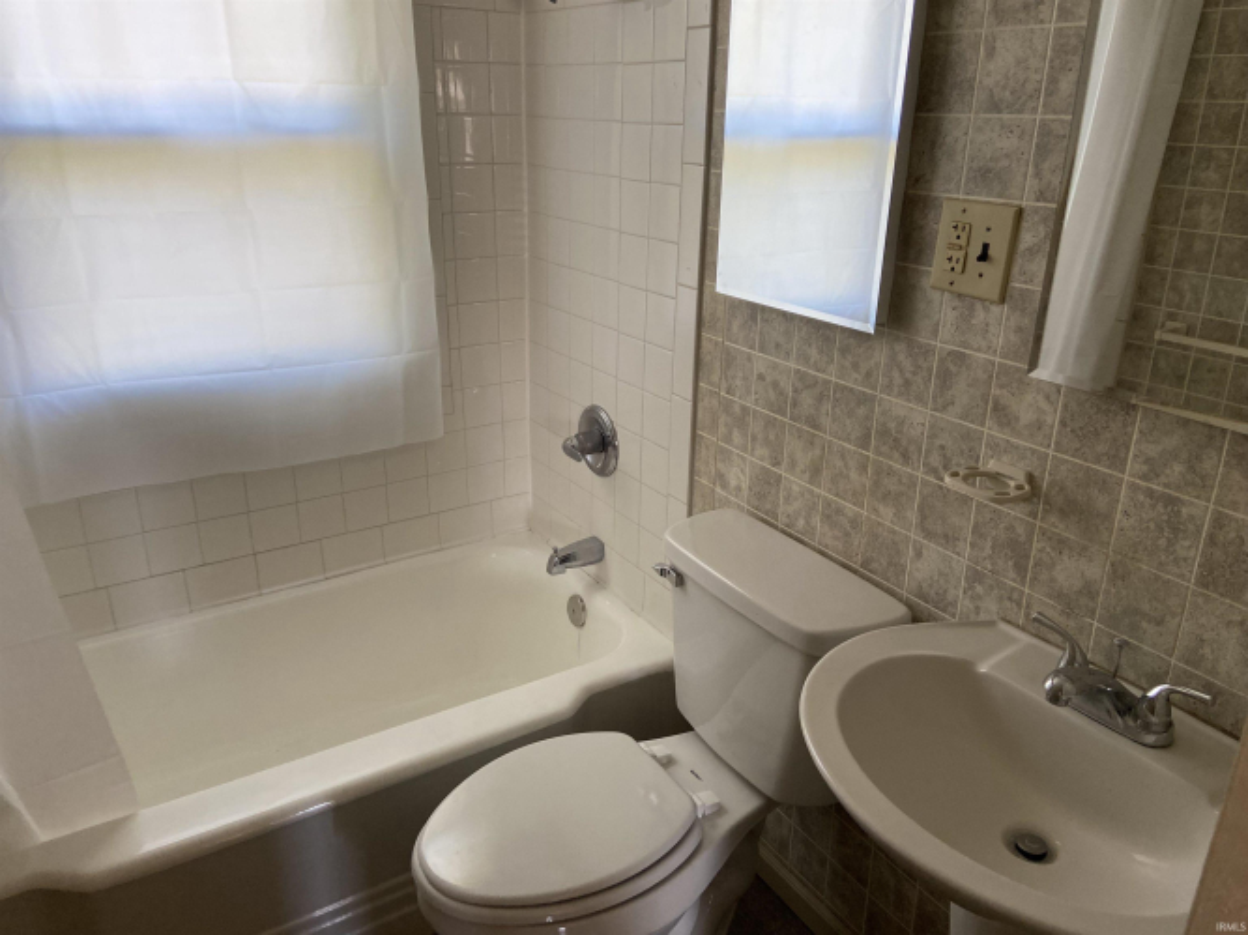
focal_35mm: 26
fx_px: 937
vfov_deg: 53.0
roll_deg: -1.1
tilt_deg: -22.3
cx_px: 624
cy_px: 468
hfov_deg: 67.3
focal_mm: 4.25
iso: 125
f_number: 1.8
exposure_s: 1/119
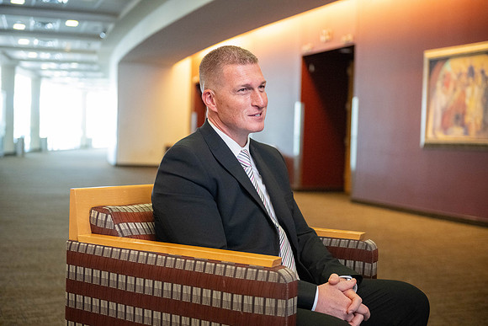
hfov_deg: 38.2
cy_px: 163
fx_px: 705
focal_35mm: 52
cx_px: 244
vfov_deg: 26.0
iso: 6400
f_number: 2.8
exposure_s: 1/320
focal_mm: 52
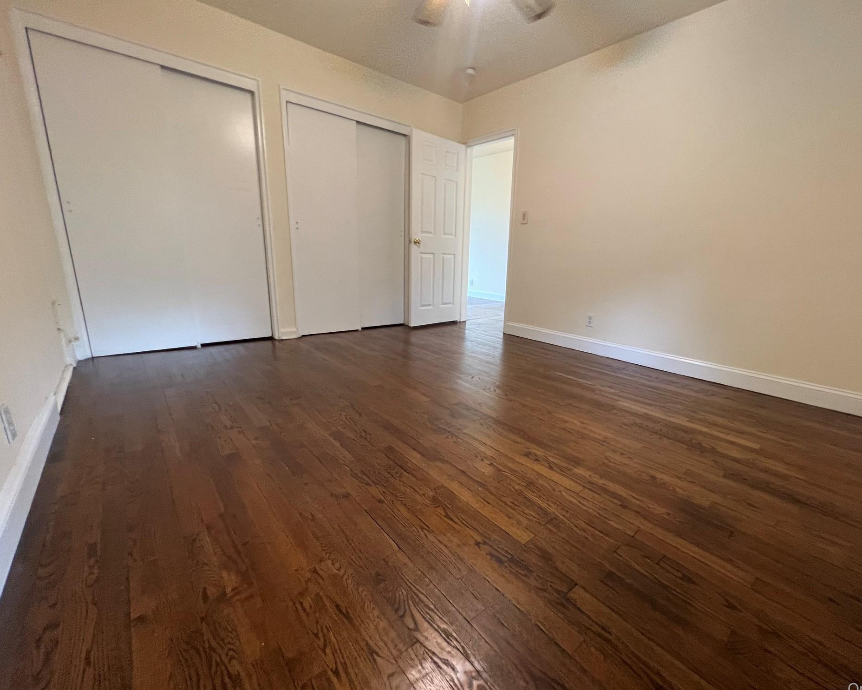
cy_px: 343
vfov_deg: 88.0
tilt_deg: -14.2
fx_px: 357
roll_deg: -3.4
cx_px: 467
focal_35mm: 14
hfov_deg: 100.5
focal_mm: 1.57
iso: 250
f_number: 1.8
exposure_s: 1/60
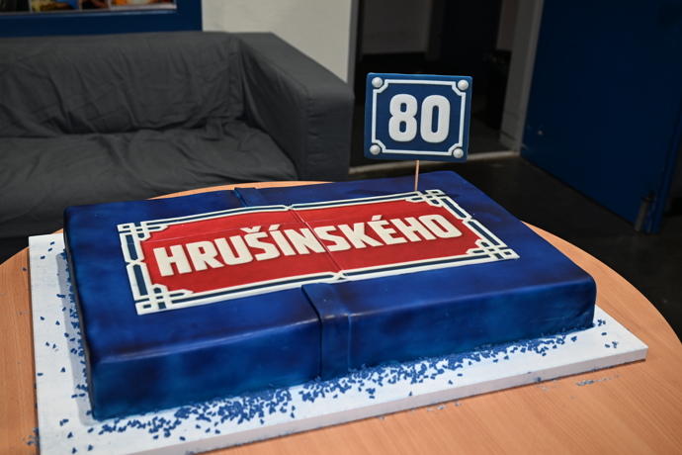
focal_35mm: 41
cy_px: 228
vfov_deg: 32.6
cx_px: 341
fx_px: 777
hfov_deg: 47.4
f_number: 5
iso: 1250
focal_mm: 41
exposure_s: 1/125
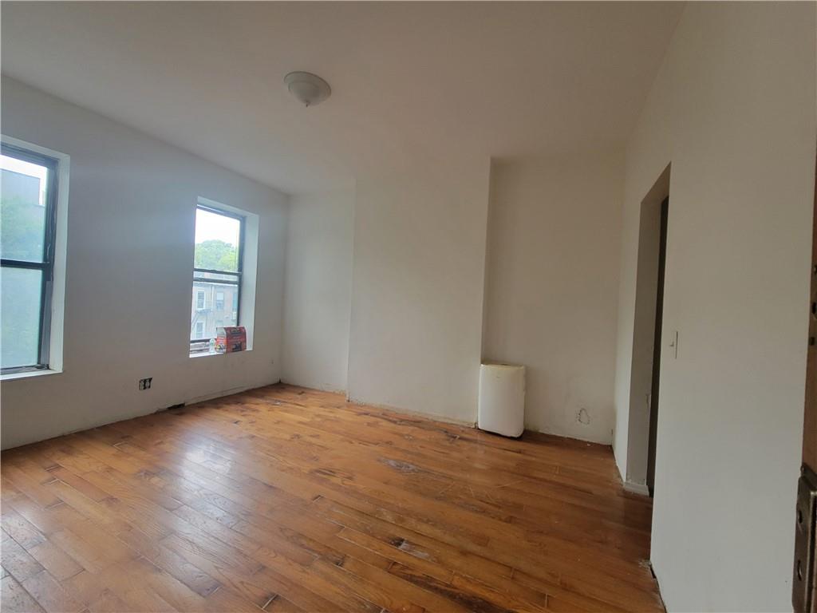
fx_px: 307
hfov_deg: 106.2
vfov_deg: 89.9
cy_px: 306
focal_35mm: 13
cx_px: 408
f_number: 2.2
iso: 200
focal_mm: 2.2
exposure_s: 1/60
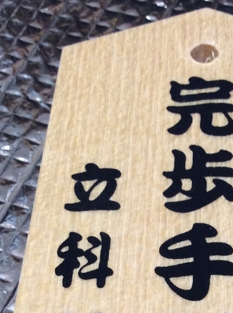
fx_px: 612
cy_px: 281
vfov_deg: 27.6
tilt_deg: -61.9
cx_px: 209
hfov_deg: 21.1
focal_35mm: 68
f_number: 2.4
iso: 160
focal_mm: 3.3
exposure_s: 1/24
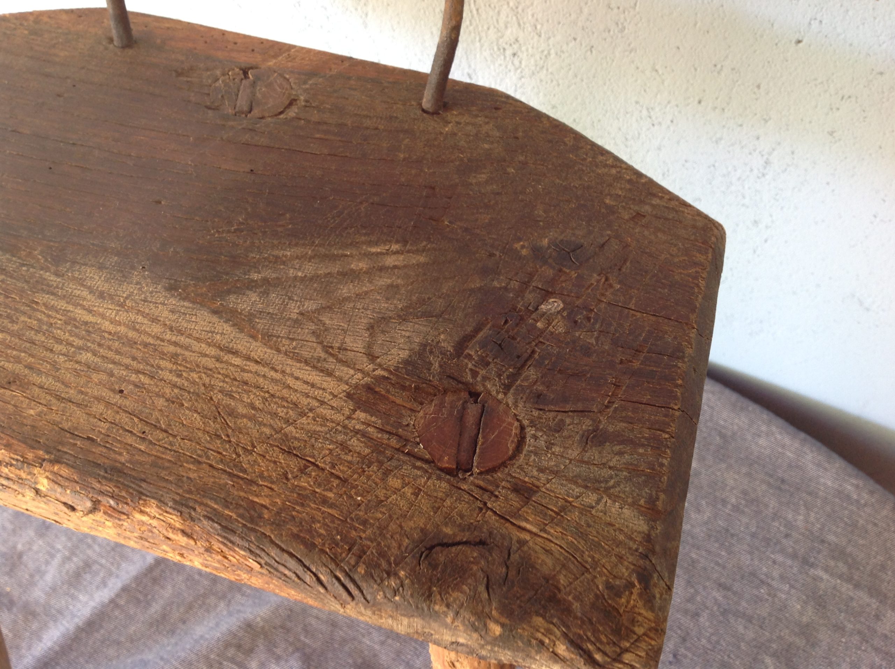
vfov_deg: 40.6
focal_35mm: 35
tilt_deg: -57.9
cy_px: 334
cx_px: 448
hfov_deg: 52.7
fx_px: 904
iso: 80
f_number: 2.4
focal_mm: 4.28
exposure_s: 1/15
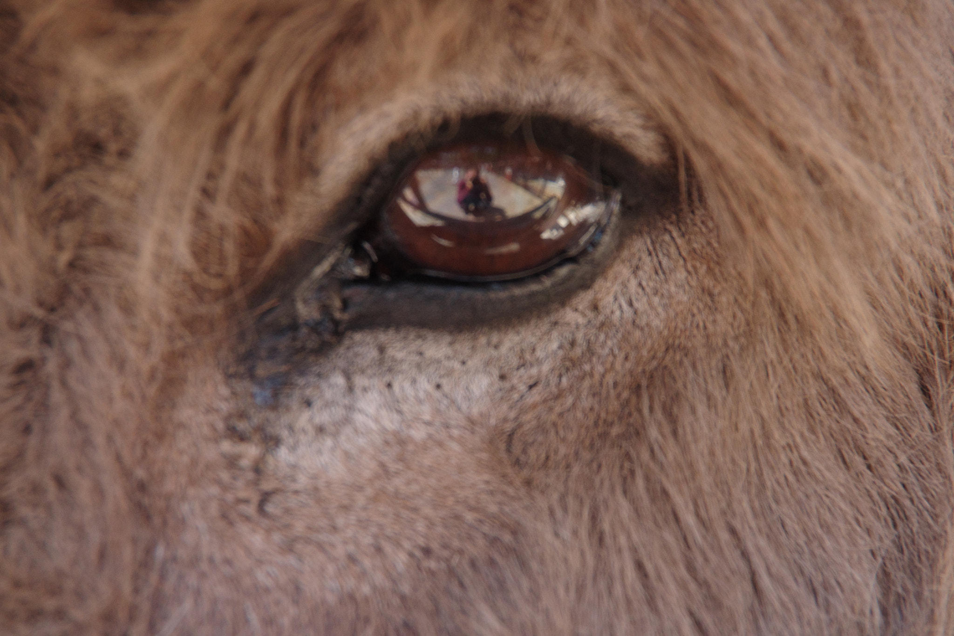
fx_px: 5353
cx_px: 477
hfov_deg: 10.2
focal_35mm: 202
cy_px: 318
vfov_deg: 6.8
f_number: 5.6
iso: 1600
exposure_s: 1/200
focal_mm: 135
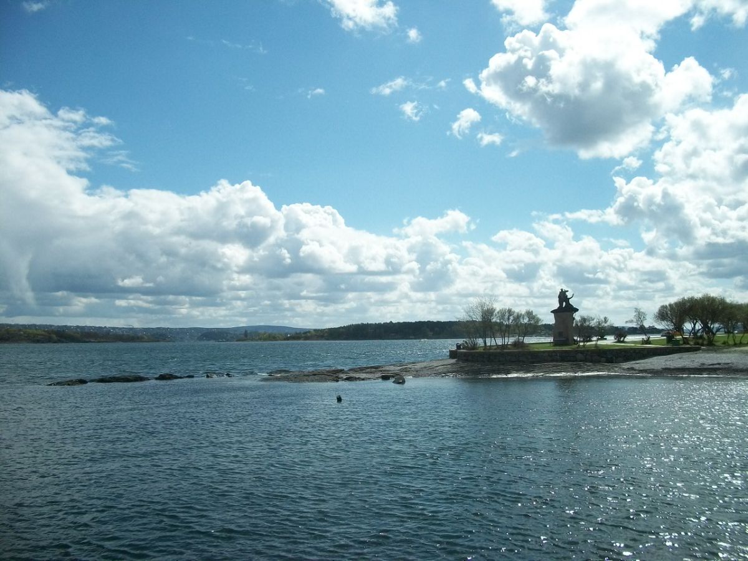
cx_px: 374
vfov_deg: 44.2
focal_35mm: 32
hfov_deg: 56.8
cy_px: 280
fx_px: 691
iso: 80
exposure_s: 1/640
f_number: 5.5
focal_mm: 5.7
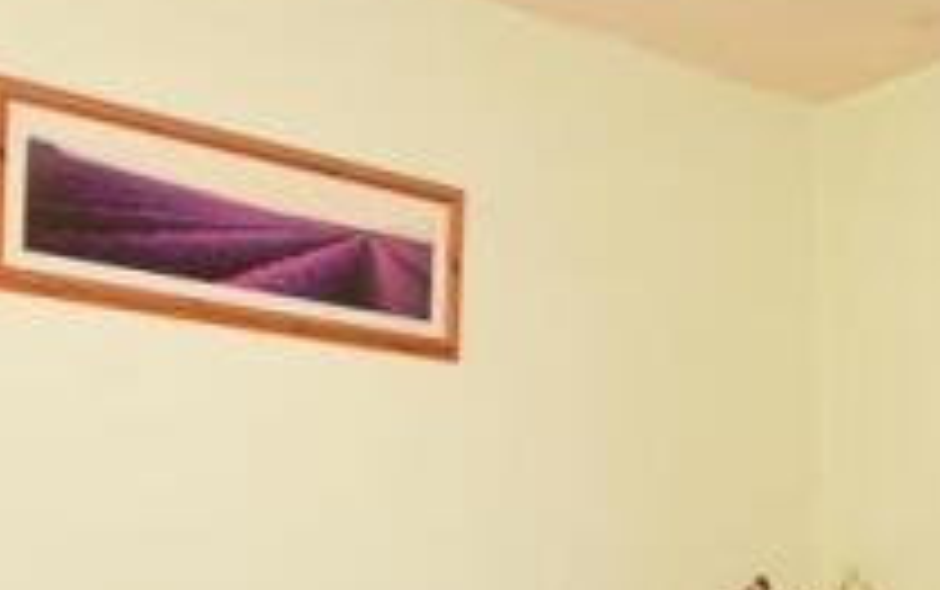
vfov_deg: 23.7
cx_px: 571
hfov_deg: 41.6
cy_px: 772
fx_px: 1231
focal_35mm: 48
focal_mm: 10
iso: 400
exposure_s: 1/200
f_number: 9
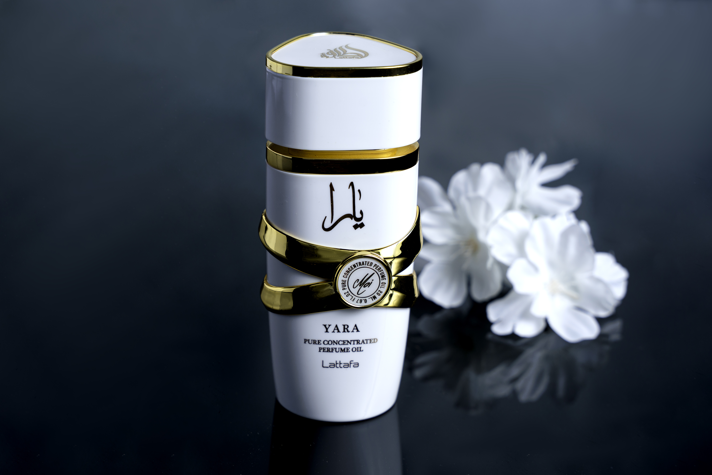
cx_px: 356
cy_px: 238
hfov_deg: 28.8
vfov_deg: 19.5
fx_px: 1384
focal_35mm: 70
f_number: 8
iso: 100
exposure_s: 1/125
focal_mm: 70
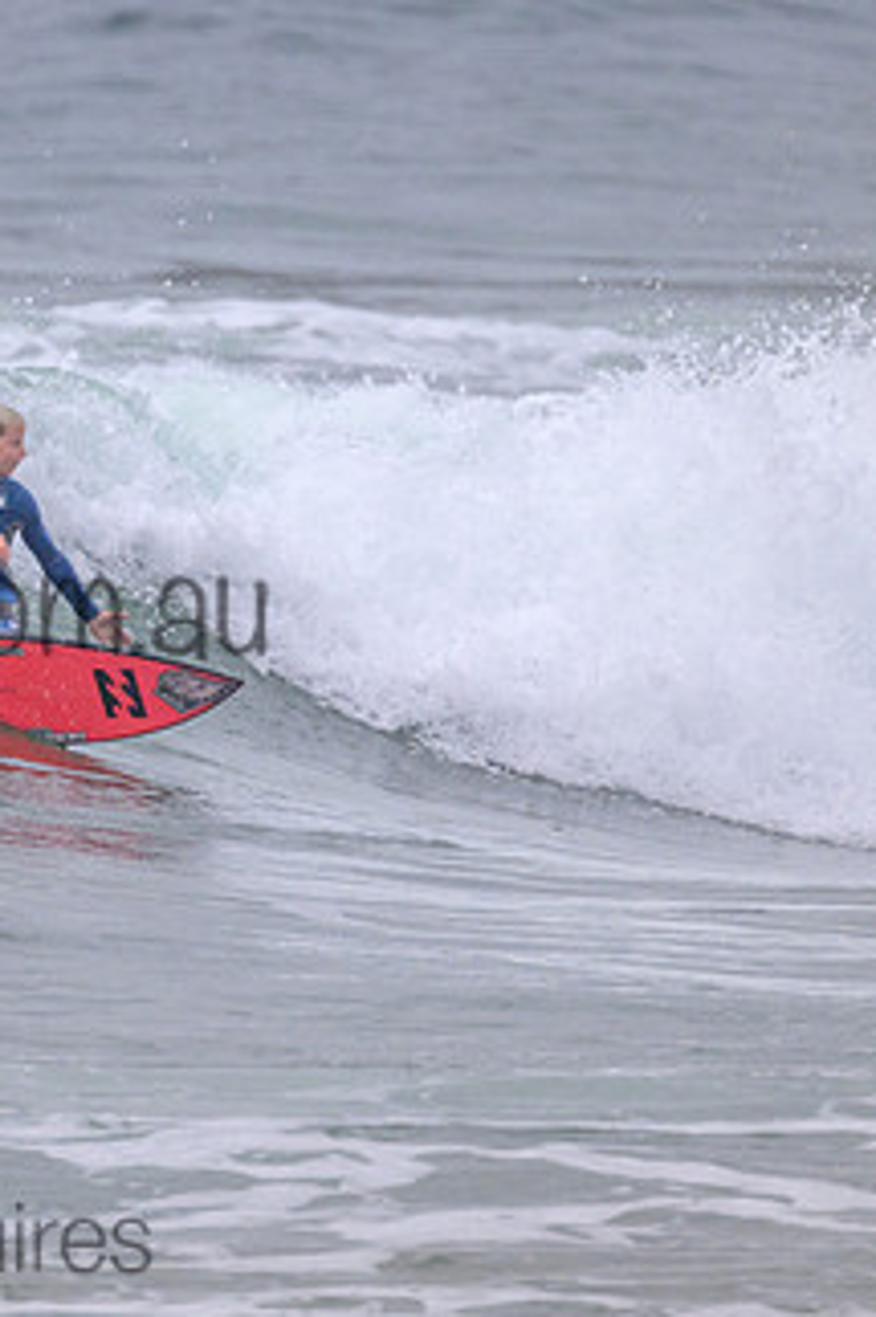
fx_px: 52576
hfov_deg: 1.0
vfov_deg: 1.4
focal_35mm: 1439
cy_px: 561
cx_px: -163
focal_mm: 800
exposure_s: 1/1600
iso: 1250
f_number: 11
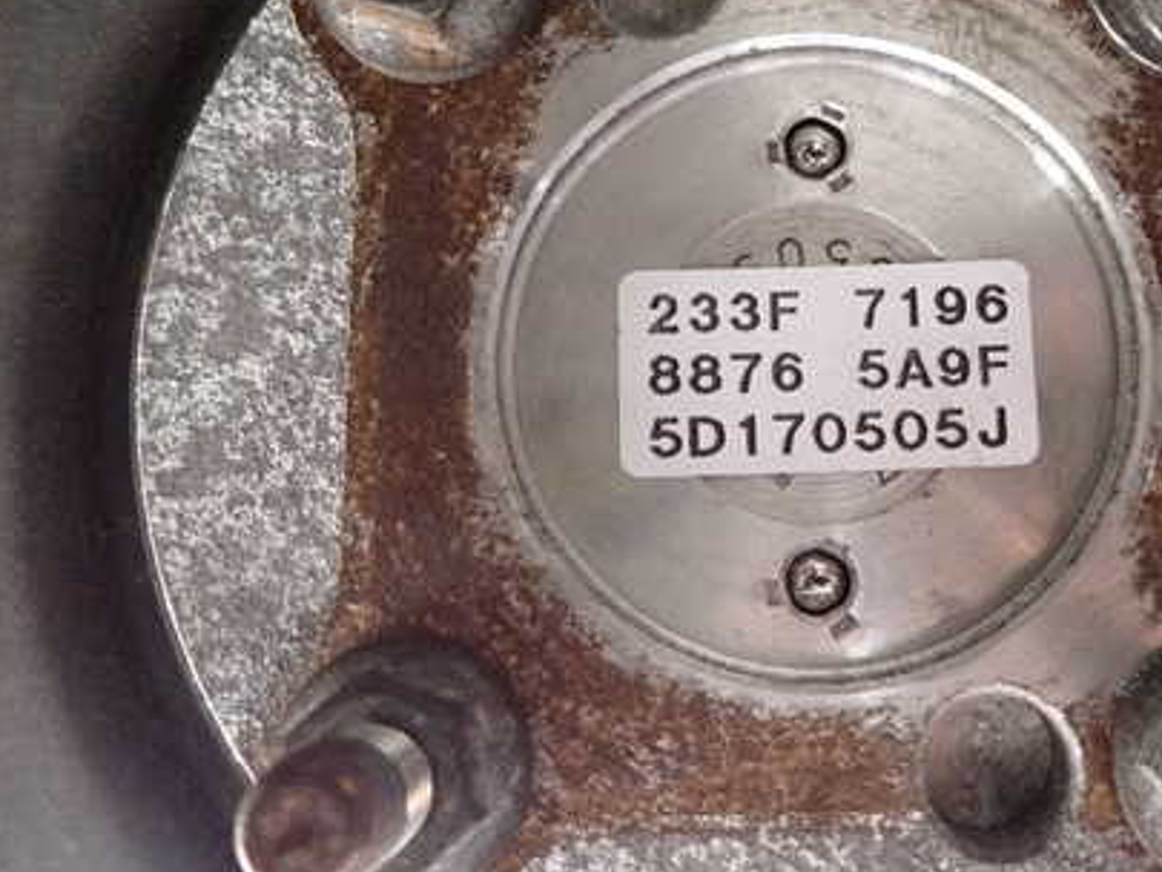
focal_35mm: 37
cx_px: 783
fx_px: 1242
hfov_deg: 49.2
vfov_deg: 38.5
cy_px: 333
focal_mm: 4.5
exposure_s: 1/125
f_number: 2
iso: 1250
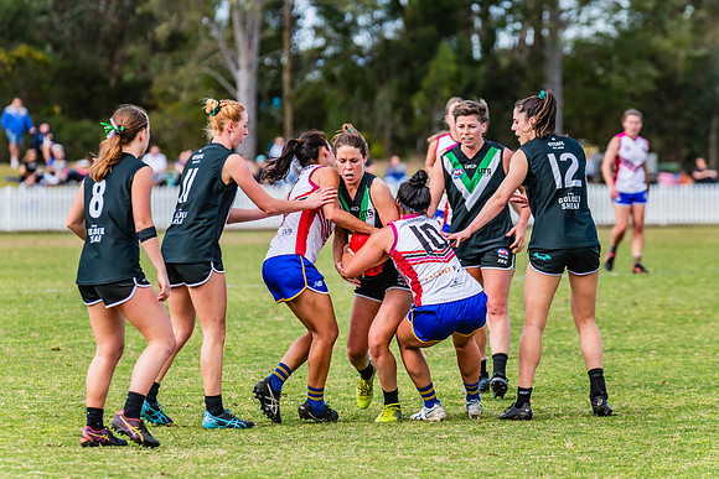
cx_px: 369
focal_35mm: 263
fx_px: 5255
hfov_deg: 7.8
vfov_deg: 5.2
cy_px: 246
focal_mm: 250
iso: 800
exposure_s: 1/1600
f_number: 5.6
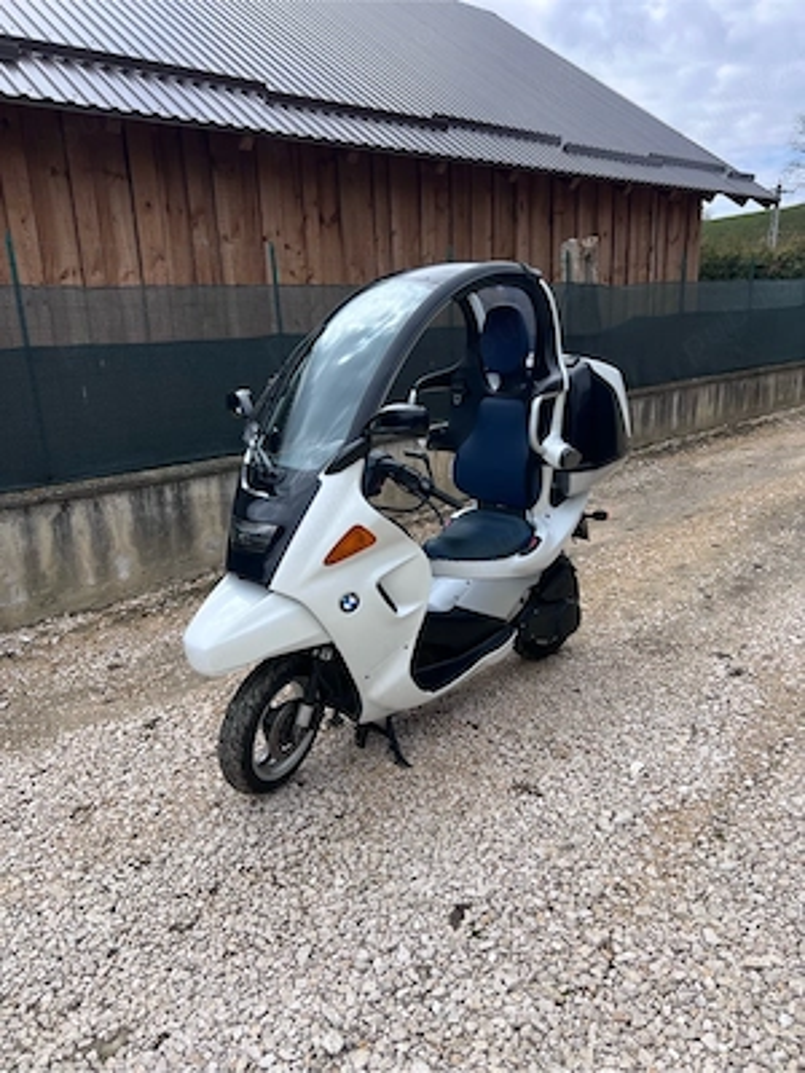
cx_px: 402
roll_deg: +1.9
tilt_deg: -15.0
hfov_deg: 53.1
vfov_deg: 67.3
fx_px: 806
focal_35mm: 26
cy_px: 536
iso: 50
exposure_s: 1/2571
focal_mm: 5.7
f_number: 1.5
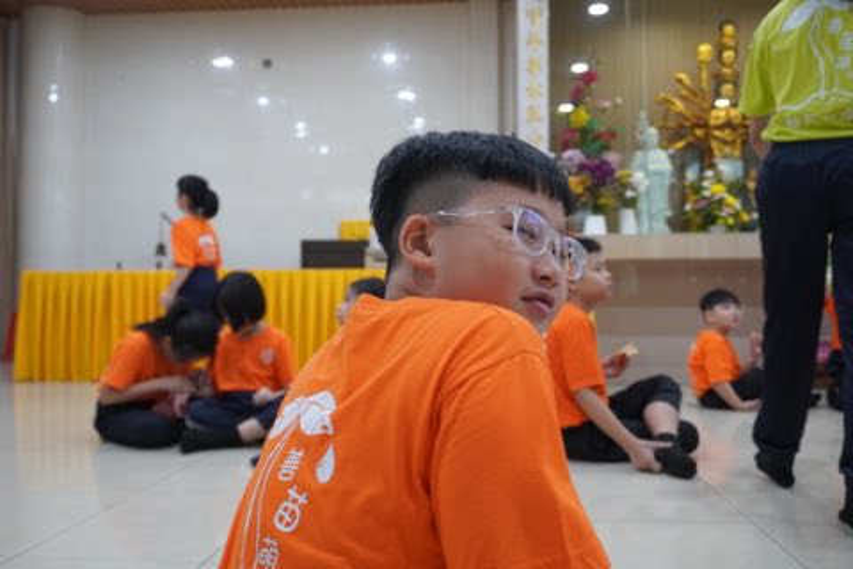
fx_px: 817
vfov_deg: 38.4
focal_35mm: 34
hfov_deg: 55.1
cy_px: 284
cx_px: 426
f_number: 4
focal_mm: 23
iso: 3200
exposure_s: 1/160
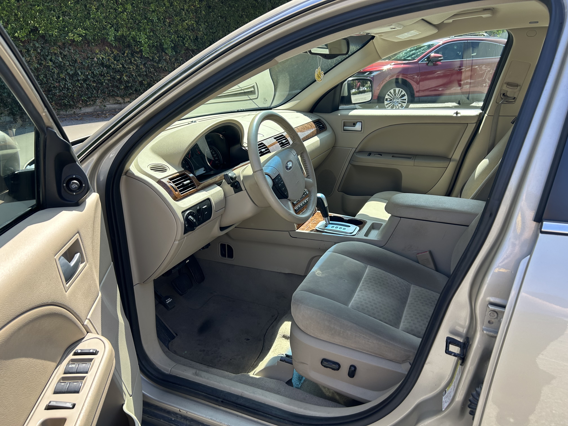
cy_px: 213
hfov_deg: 67.3
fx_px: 427
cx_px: 284
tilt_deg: -20.9
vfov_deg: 53.1
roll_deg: -2.0
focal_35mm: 26
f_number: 1.5
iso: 50
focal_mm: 5.7
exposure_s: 1/696
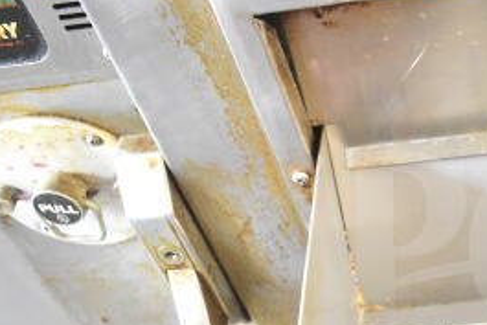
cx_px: 513
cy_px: 297
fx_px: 934
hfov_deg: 27.2
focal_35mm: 69
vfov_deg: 19.4
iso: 3200
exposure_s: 1/30
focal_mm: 20
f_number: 3.5
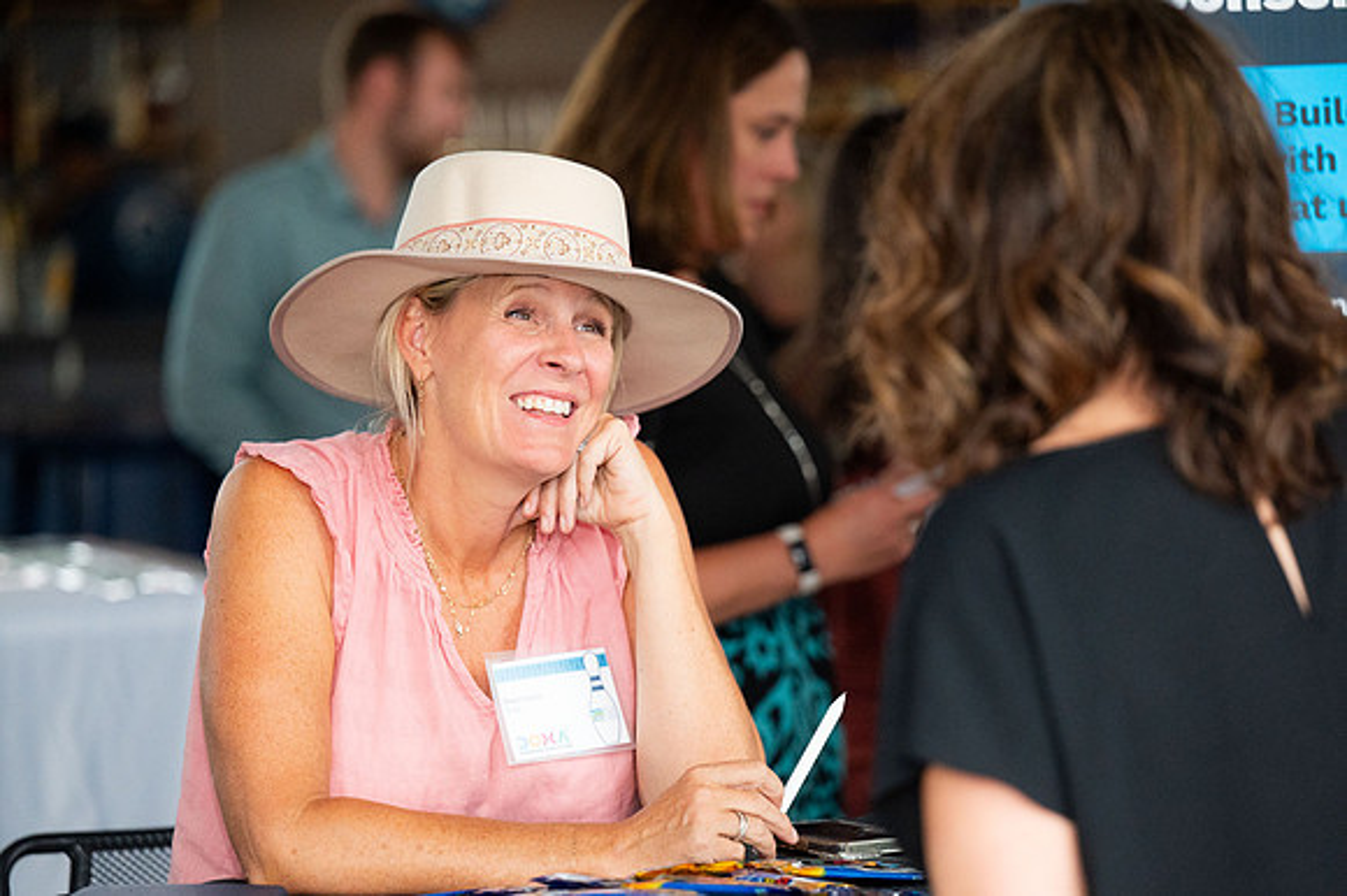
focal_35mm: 125
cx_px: 674
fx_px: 4674
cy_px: 448
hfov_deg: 16.4
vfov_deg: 11.0
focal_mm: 125
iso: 4000
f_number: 2.8
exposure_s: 1/3200
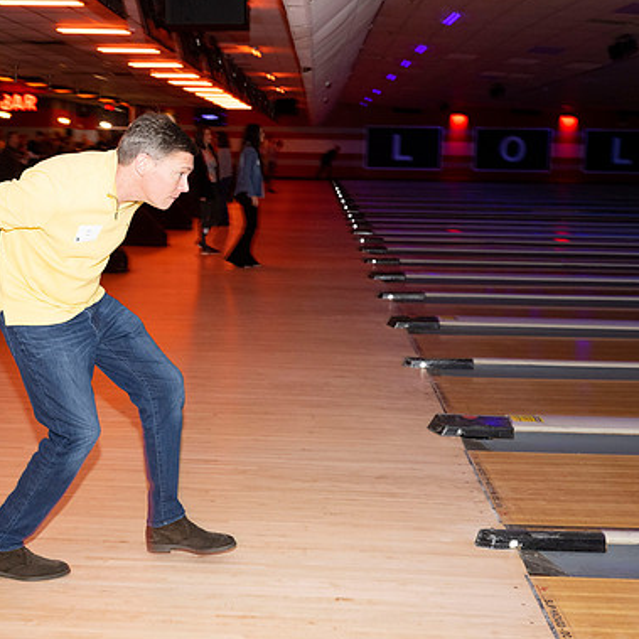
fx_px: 1086
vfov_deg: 32.8
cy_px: 318
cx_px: 255
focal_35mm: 52
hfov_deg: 32.7
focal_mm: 40
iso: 2000
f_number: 5.6
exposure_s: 1/100
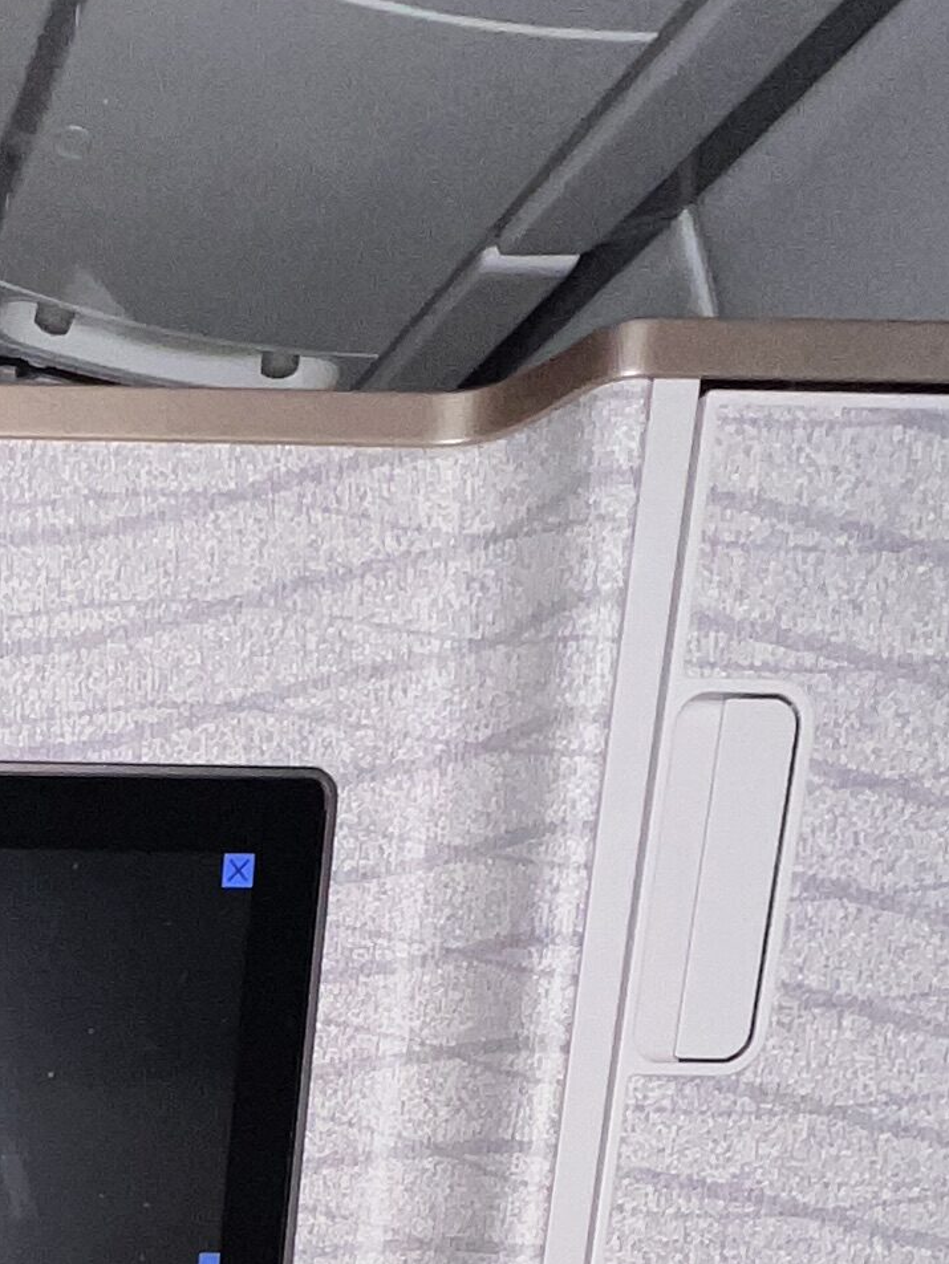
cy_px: 1936
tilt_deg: -14.4
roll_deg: -1.0
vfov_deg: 25.4
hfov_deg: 23.0
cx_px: -353
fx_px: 2010
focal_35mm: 55
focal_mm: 1.57
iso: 64
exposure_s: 1/31
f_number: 1.8
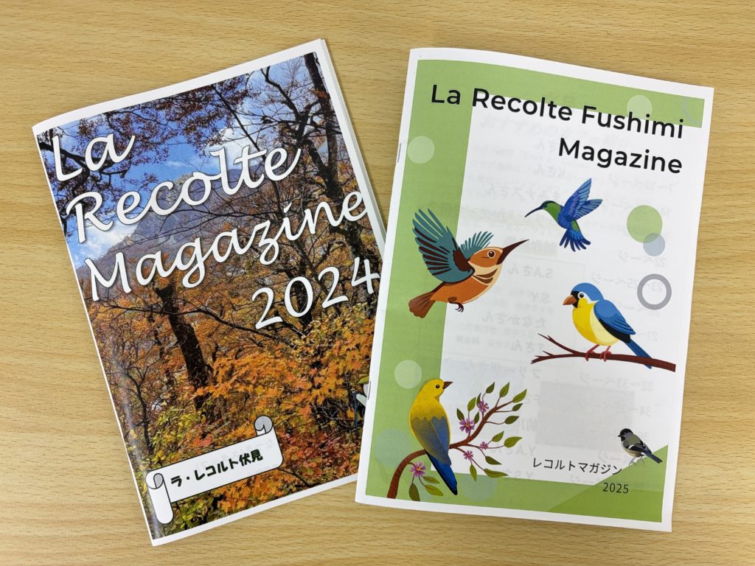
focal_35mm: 26
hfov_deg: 67.3
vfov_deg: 53.1
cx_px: 378
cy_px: 283
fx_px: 567
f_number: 1.6
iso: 80
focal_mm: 5.96
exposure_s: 1/60
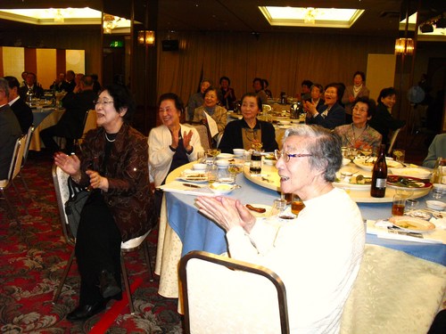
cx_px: 223
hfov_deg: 51.4
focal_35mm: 36
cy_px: 167
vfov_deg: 39.7
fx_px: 464
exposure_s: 1/60
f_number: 3.1
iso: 400
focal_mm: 6.3
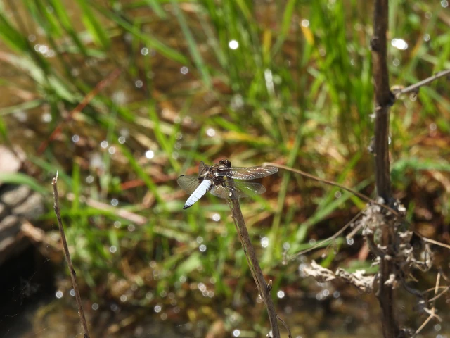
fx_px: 7800
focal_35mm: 600
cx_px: 225
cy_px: 169
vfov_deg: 2.5
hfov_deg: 3.3
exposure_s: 1/250
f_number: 6.3
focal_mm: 107
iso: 100
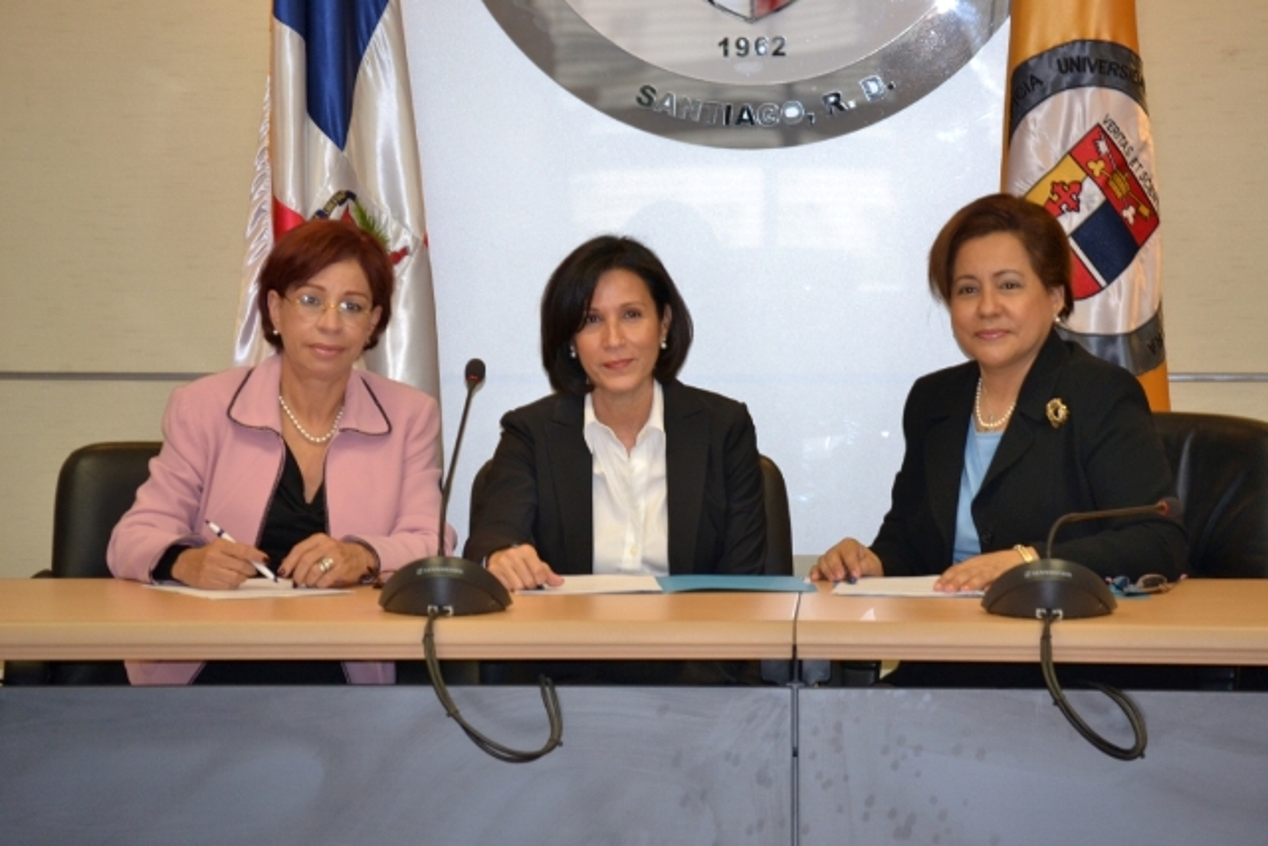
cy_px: 423
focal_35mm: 202
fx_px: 7134
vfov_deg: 6.8
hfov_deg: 10.2
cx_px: 634
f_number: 5
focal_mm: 135
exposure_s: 1/60
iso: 800
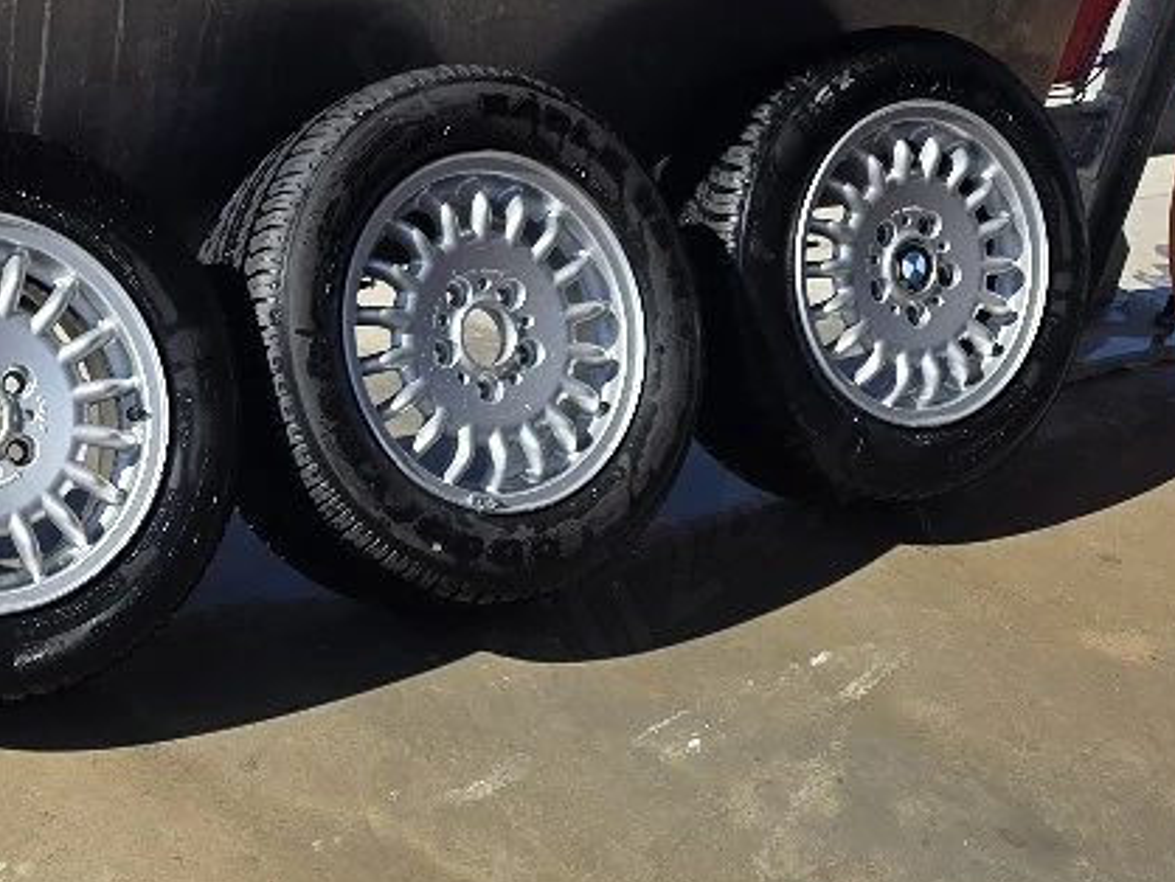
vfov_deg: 26.4
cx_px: 98
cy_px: 624
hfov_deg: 33.0
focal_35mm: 55
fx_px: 1868
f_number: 1.7
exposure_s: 1/5000
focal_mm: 6.3
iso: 80
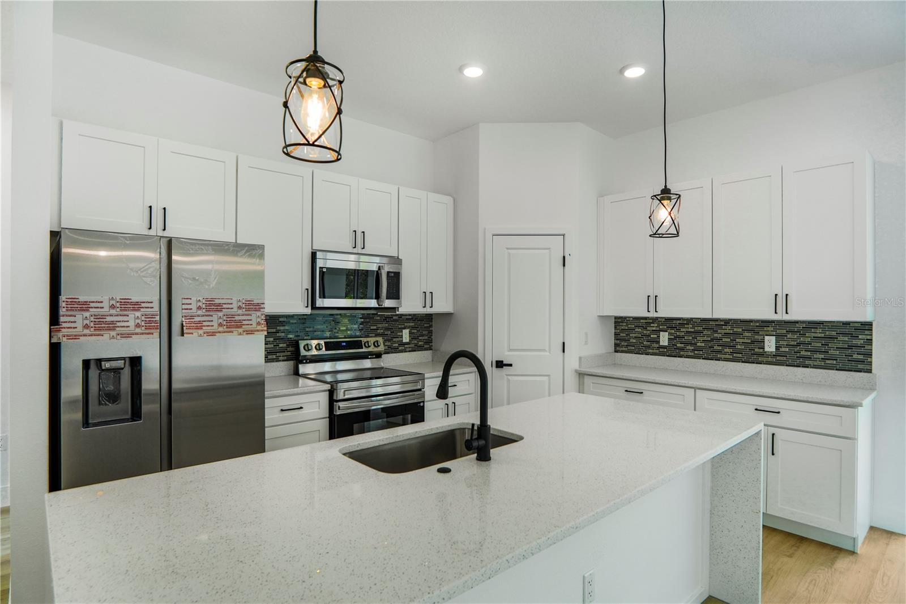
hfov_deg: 90.0
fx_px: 453
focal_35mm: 18
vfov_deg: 67.4
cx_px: 453
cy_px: 302
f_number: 3.5
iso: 100
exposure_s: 1/100
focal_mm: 12
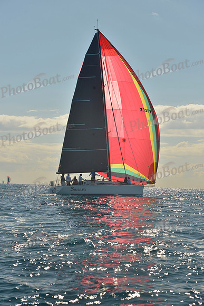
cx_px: 102
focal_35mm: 80
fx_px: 680
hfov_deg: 17.1
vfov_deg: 25.4
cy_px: 153
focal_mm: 80
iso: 200
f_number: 9
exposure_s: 1/640
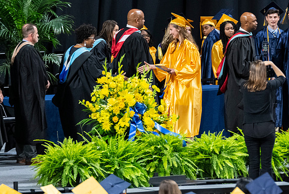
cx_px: 173
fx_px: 3249
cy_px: 93
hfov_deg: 5.1
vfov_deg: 3.4
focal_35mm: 404
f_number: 4
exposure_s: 1/200
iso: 2000
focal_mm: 200
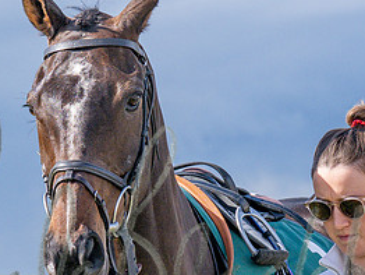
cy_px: 186
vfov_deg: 4.6
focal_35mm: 322
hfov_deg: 6.1
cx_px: 79
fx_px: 3398
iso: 400
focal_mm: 72
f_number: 5
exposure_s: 1/1600
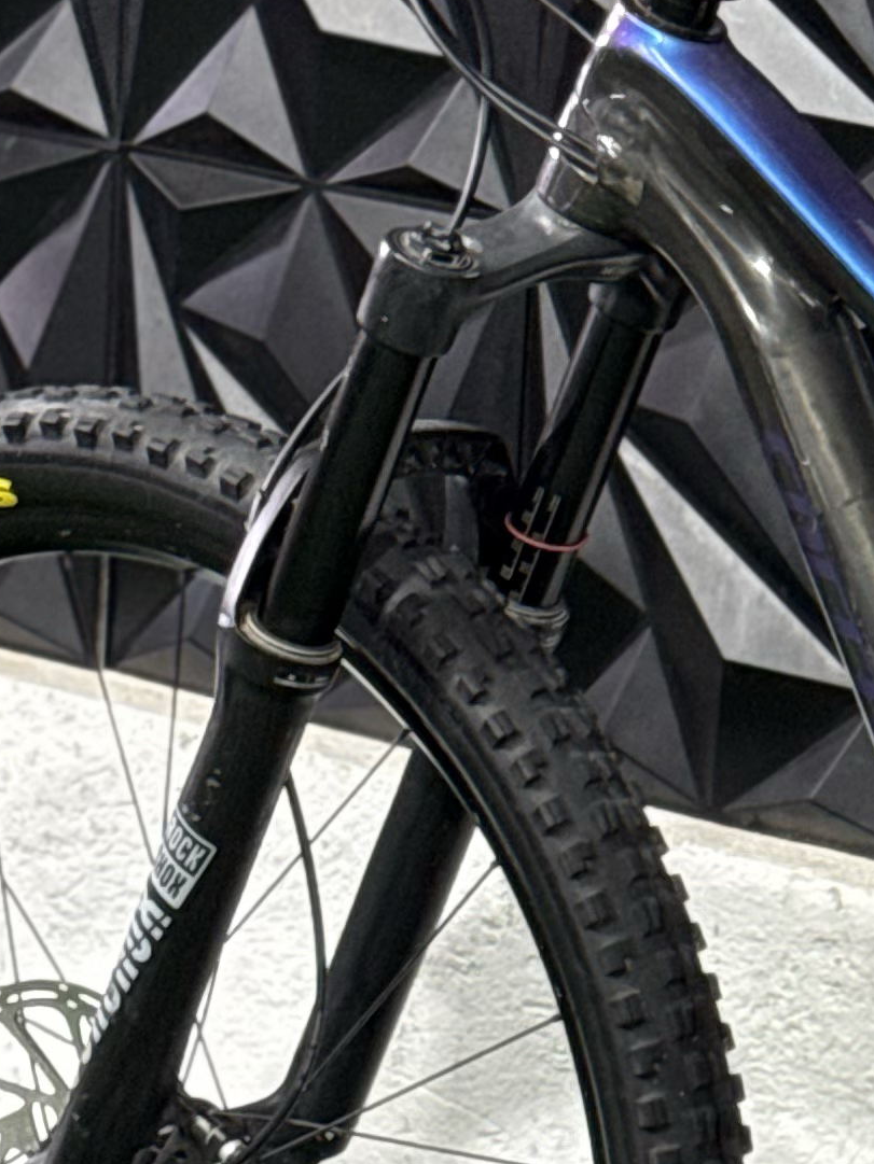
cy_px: 787
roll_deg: -4.1
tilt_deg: -11.4
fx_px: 6025
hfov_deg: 8.1
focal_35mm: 179
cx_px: 1475
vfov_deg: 11.0
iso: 250
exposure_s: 1/60
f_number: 1.78
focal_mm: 6.76
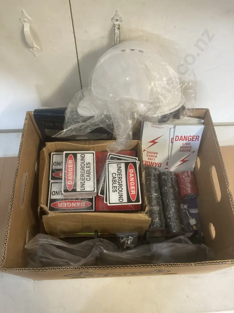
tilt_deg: -60.4
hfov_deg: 49.7
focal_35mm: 28
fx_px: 252
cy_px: 156
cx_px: 117
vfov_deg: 63.4
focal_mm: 3.99
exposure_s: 1/50
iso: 125
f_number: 1.8
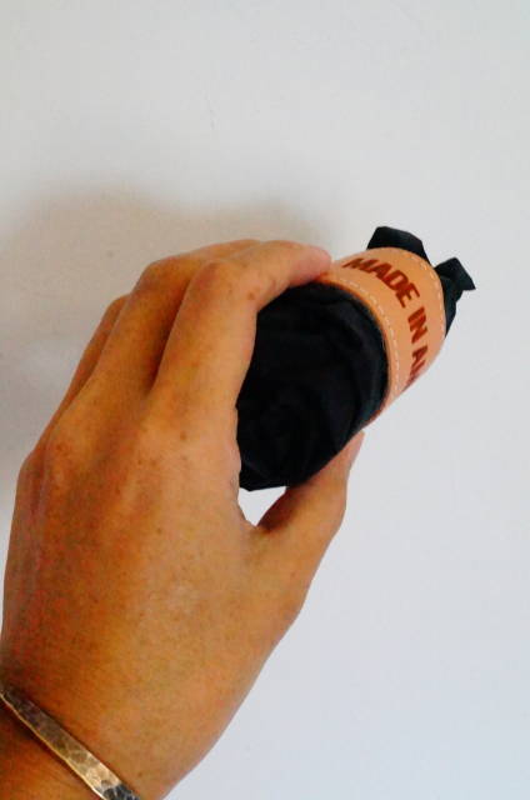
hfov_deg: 29.7
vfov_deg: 43.7
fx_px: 998
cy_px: 400
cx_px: 265
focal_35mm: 45
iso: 16000
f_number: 18
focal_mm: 30
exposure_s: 1/40
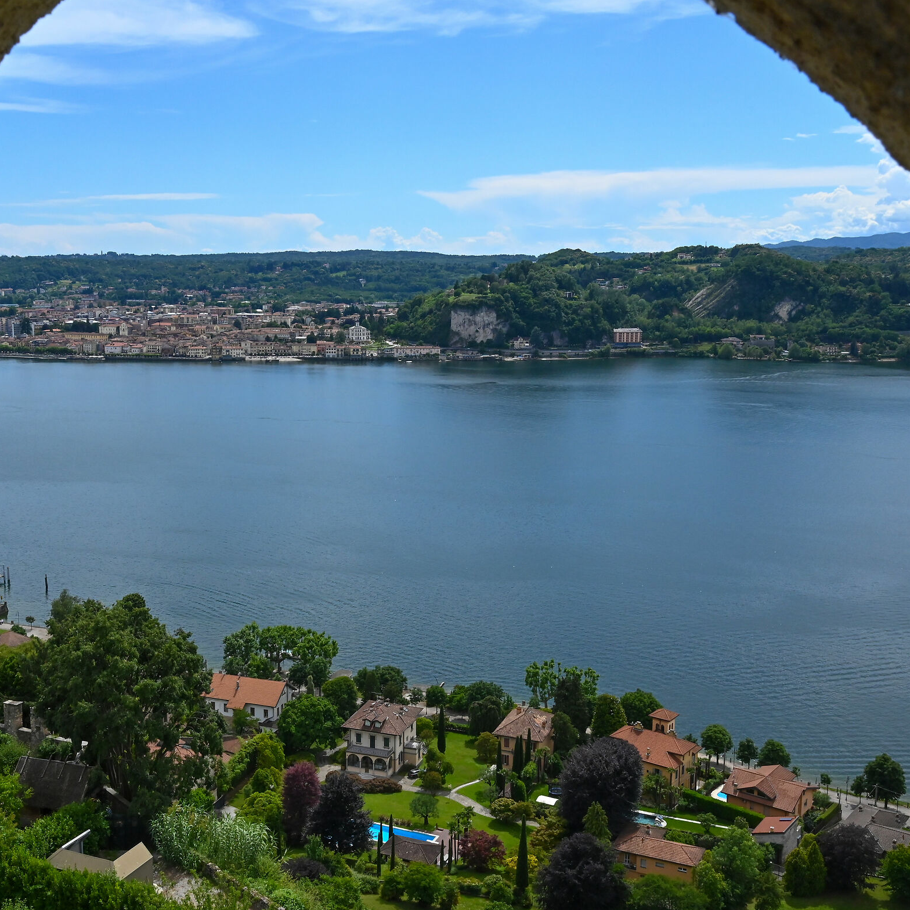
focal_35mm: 40
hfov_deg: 42.1
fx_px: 1179
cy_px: 461
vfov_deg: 42.2
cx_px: 387
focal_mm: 30.5
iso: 2000
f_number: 18
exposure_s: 1/1250
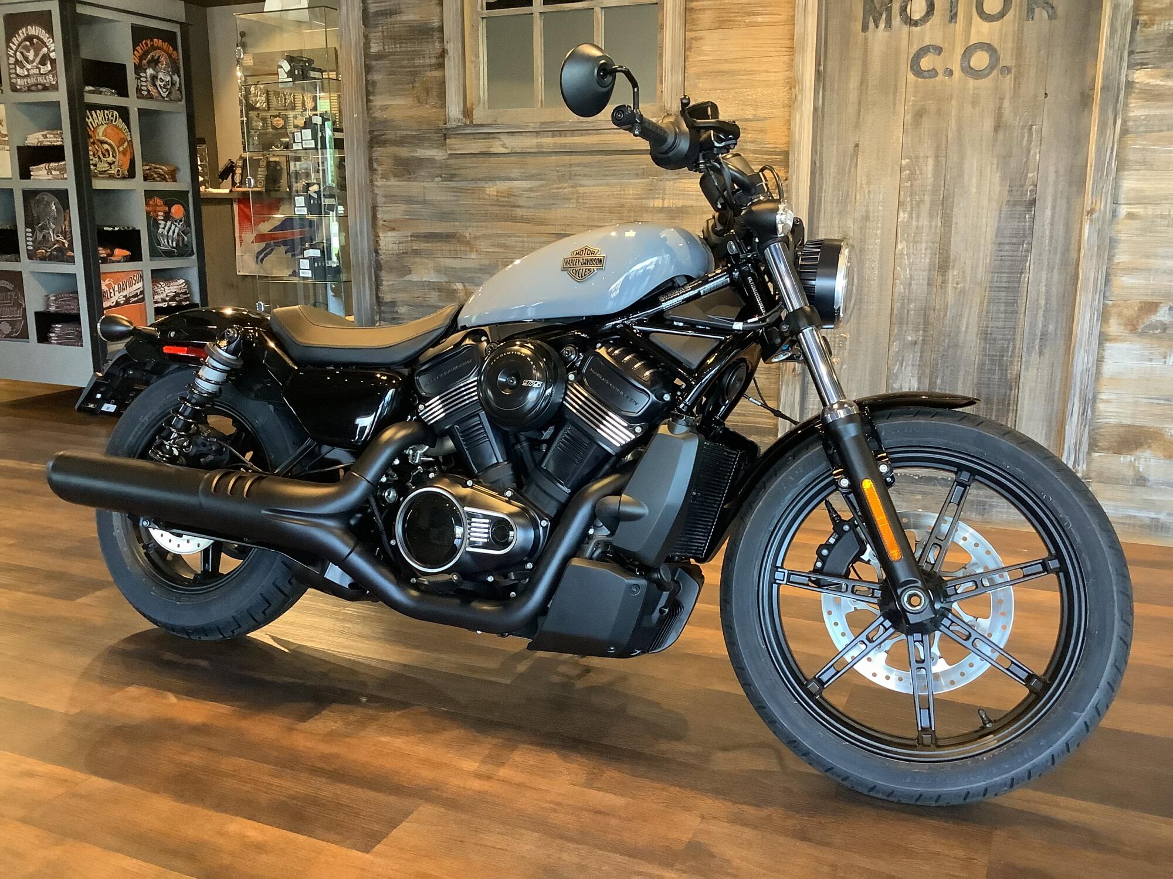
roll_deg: +0.4
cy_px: 440
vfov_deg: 45.4
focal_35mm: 31
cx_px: 586
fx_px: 1050
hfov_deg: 58.4
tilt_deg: -14.0
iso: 400
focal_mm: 3.3
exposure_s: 1/60
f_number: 2.4
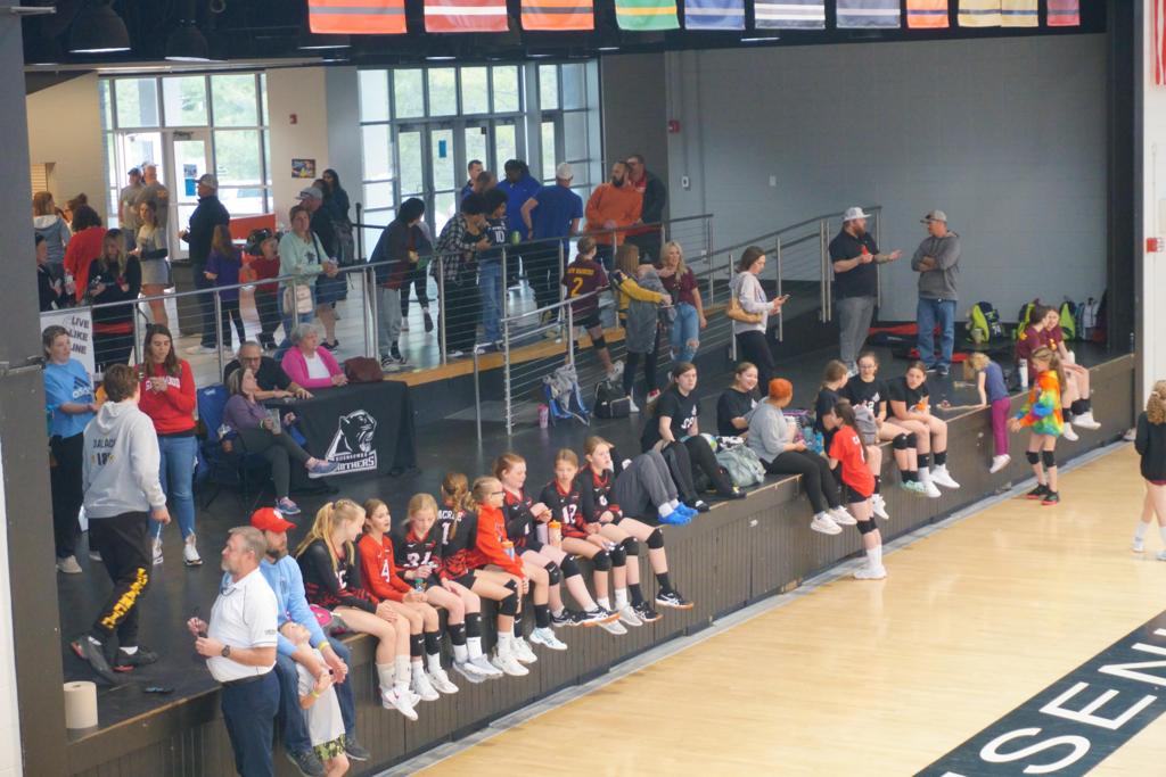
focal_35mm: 74
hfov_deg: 27.5
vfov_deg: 18.6
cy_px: 388
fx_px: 2381
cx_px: 583
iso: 4000
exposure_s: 1/160
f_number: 5.6
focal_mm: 49
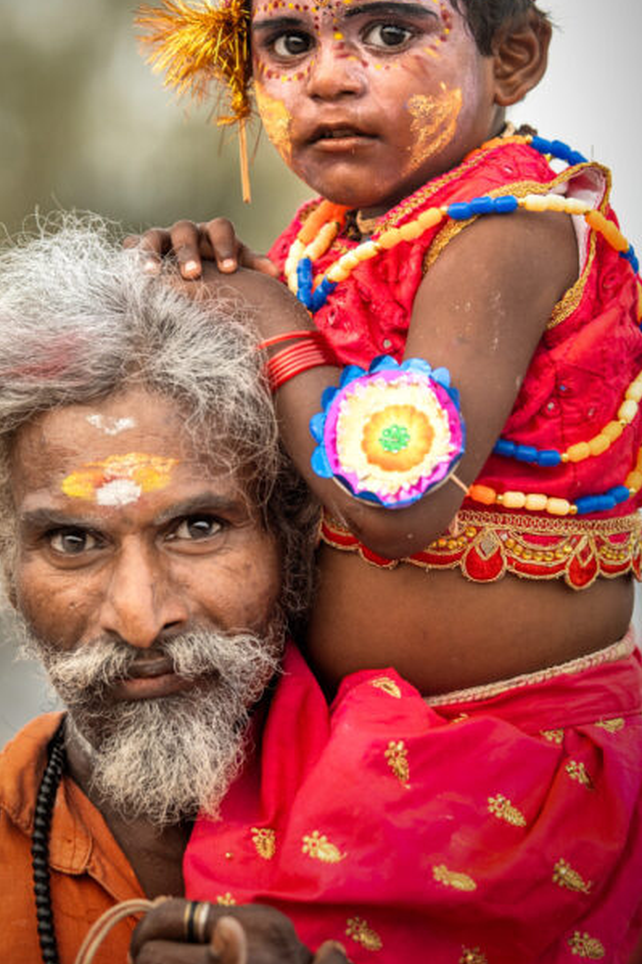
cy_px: 346
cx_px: 231
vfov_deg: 6.6
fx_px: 8377
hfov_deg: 4.4
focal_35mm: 313
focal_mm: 200
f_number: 3.5
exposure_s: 1/320
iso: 800
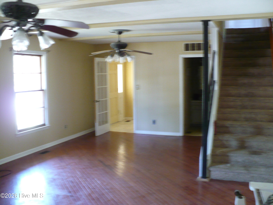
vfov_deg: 38.7
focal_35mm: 37
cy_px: 102
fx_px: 292
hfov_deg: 50.1
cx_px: 136
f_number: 2.8
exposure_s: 1/6
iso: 200
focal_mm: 6.1
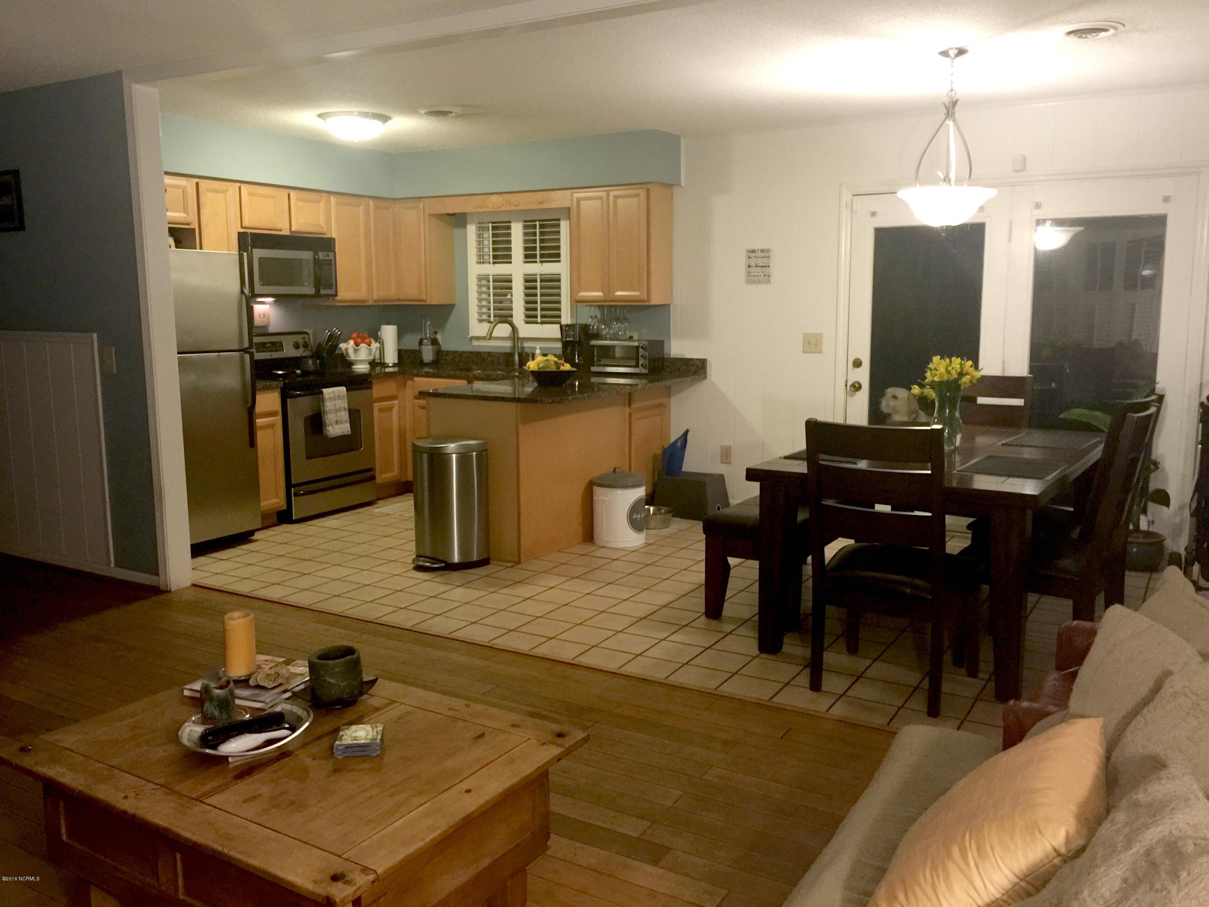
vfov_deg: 48.2
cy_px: 454
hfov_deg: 61.7
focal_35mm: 29
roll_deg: -0.7
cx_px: 604
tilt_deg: -9.9
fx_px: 1013
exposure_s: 1/10
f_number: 2.2
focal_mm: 4.15
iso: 100
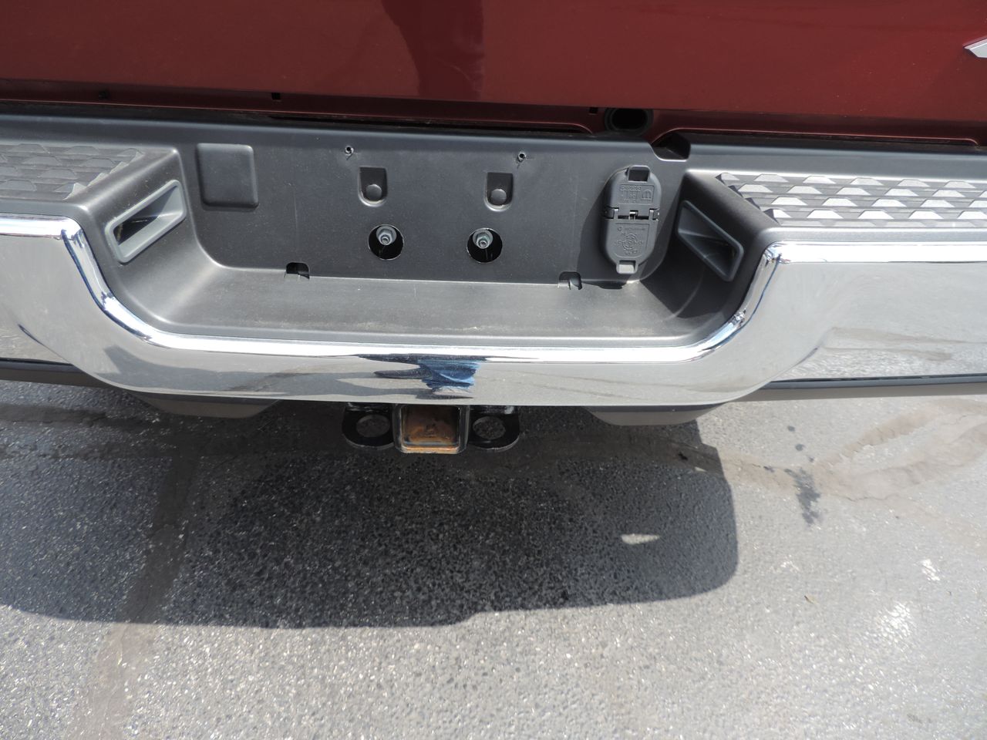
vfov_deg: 56.8
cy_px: 370
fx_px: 684
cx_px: 494
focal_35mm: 24
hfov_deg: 71.6
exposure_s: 1/400
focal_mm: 4.3
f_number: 3
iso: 80
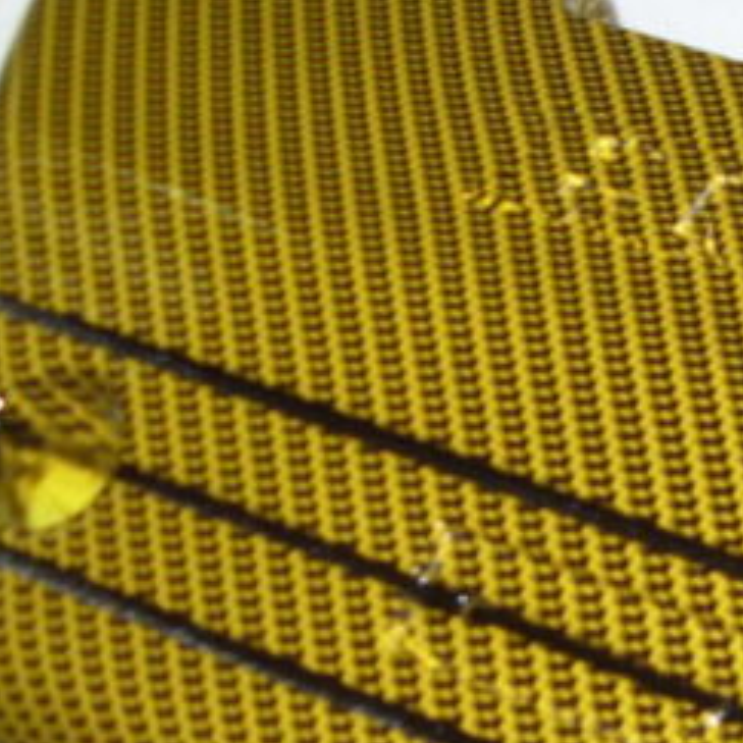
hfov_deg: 15.5
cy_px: 715
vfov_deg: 16.7
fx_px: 2477
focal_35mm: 102
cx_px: 1162
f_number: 2.8
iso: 100
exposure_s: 1/45
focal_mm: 6.3
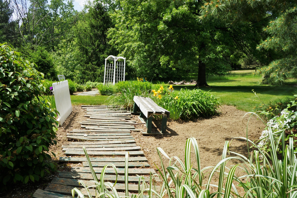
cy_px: 99
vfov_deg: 43.5
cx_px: 148
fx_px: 247
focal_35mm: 30
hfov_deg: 62.0
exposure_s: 1/60
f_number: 14
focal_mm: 20
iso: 100
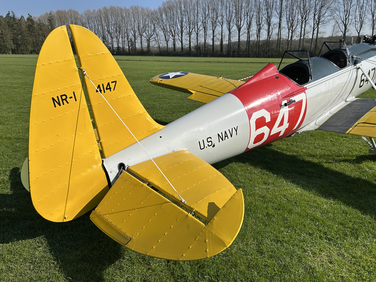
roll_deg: -1.1
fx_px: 282
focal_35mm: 26
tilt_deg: -15.9
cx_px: 188
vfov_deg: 53.1
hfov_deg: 67.3
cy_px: 141
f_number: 1.5
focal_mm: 5.7
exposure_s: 1/6211
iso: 50
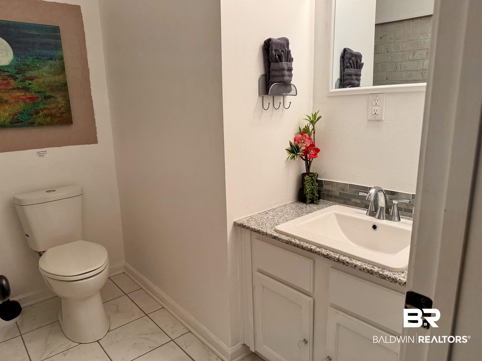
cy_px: 180
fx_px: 334
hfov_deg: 71.6
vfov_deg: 56.8
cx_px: 241
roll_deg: +1.8
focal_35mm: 24
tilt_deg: -14.6
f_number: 1.78
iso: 200
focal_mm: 6.76
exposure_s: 1/120
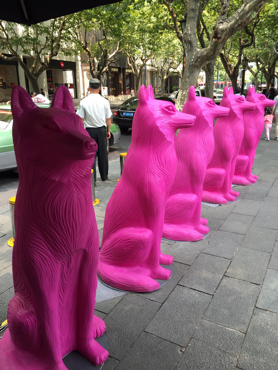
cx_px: 139
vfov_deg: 61.7
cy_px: 185
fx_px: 311
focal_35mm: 29
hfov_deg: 48.2
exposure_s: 1/100
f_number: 2.2
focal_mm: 4.15
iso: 32
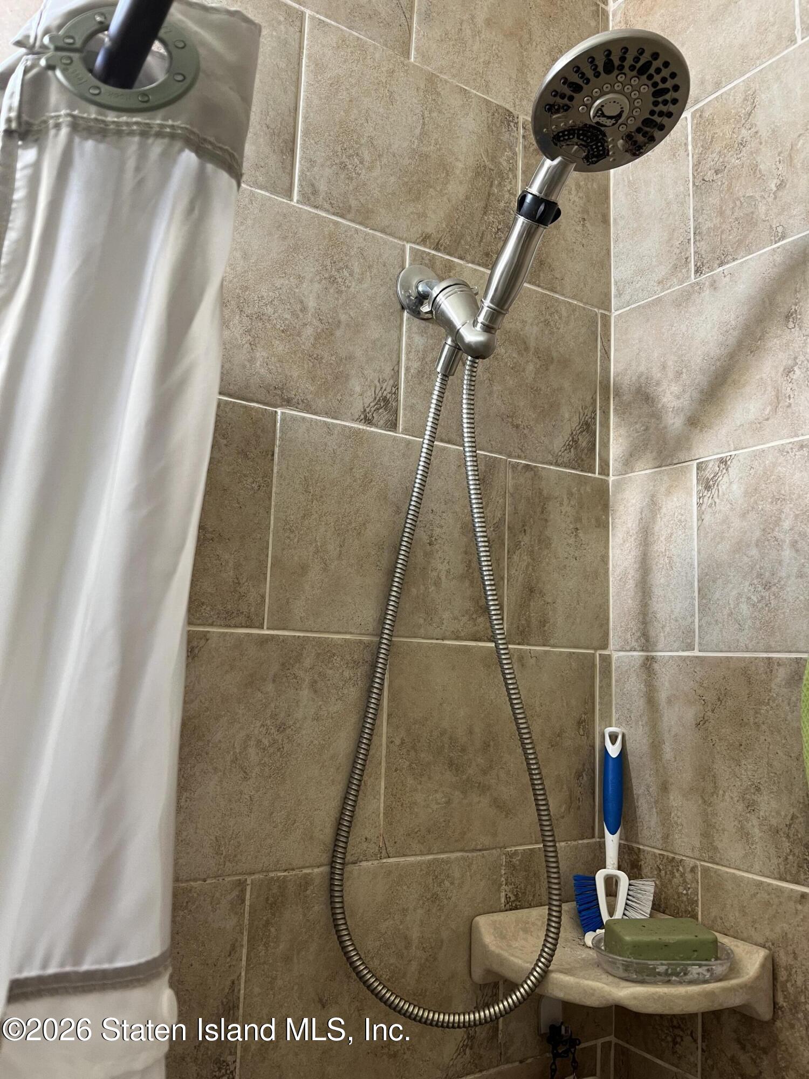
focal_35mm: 26
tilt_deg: +8.5
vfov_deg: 67.3
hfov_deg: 53.1
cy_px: 540
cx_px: 404
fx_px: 810
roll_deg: -2.4
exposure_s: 1/60
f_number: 1.6
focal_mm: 5.1
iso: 100
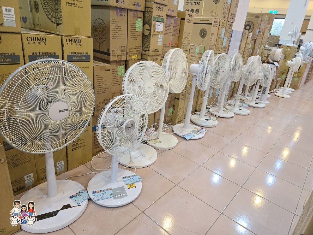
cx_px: 156
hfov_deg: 73.9
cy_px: 118
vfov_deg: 58.9
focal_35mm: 23
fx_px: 208
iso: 500
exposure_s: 1/120
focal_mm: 6.3
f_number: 1.7
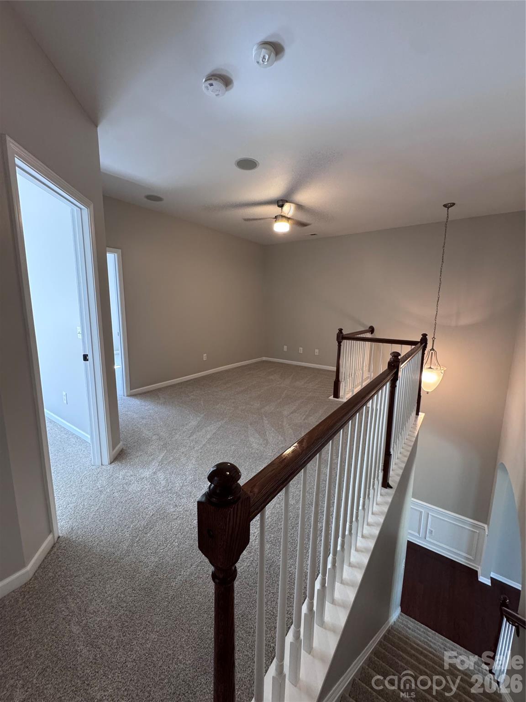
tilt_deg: -9.4
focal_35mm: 14
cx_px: 263
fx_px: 284
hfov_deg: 85.7
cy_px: 351
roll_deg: -0.7
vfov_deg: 102.1
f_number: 2.2
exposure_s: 1/60
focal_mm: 2.22
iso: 400
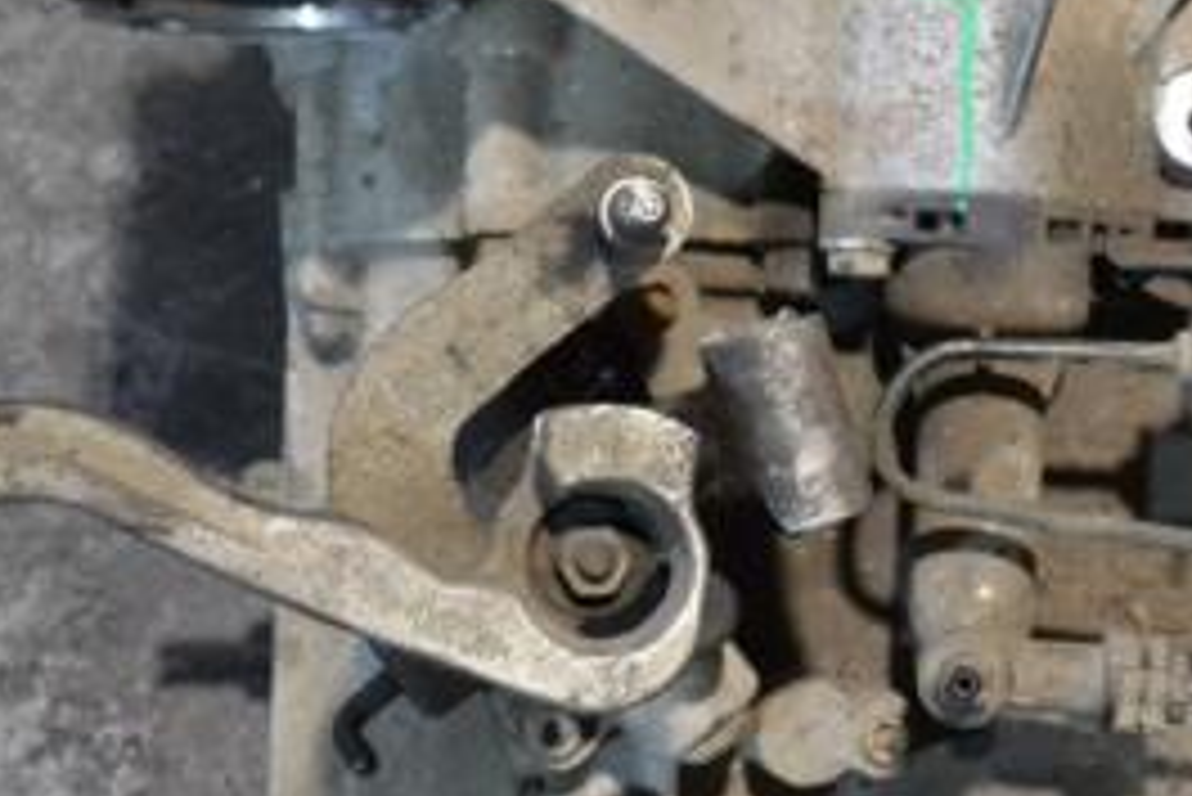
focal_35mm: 95
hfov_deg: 21.3
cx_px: 819
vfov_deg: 14.4
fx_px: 3147
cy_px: 337
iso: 3200
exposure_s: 1/125
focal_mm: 28
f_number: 5.6
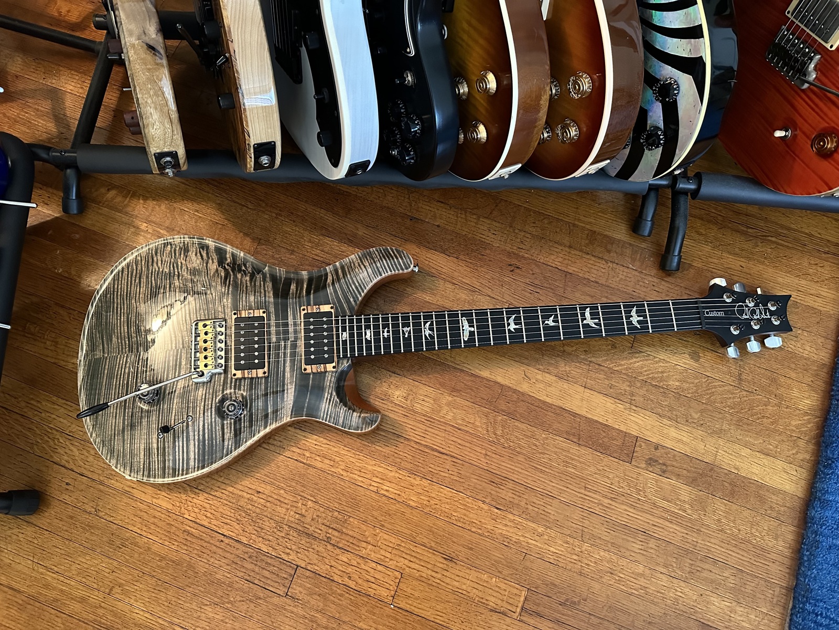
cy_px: 315
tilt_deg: -75.7
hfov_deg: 71.6
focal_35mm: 24
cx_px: 420
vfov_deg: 56.8
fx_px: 582
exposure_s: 1/30
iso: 800
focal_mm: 6.86
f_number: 1.78
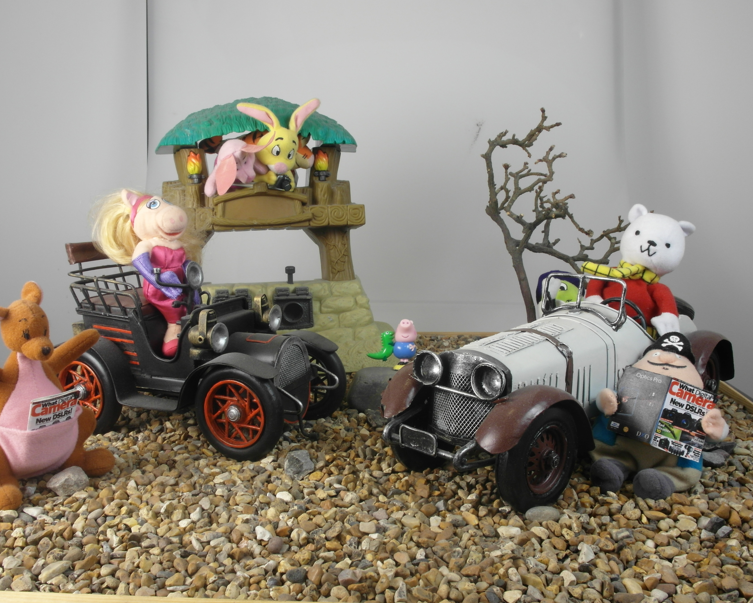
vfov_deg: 45.8
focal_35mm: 32
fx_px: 713
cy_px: 308
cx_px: 352
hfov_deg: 55.6
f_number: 7
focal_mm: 6.5
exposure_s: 1/8
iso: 80
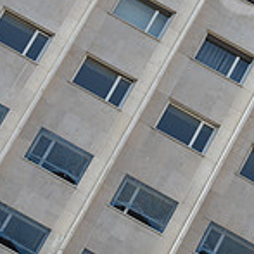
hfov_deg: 5.0
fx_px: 2922
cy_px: -64
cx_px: 247
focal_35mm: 352
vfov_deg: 5.0
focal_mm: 70
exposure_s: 1/800
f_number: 7.1
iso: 200
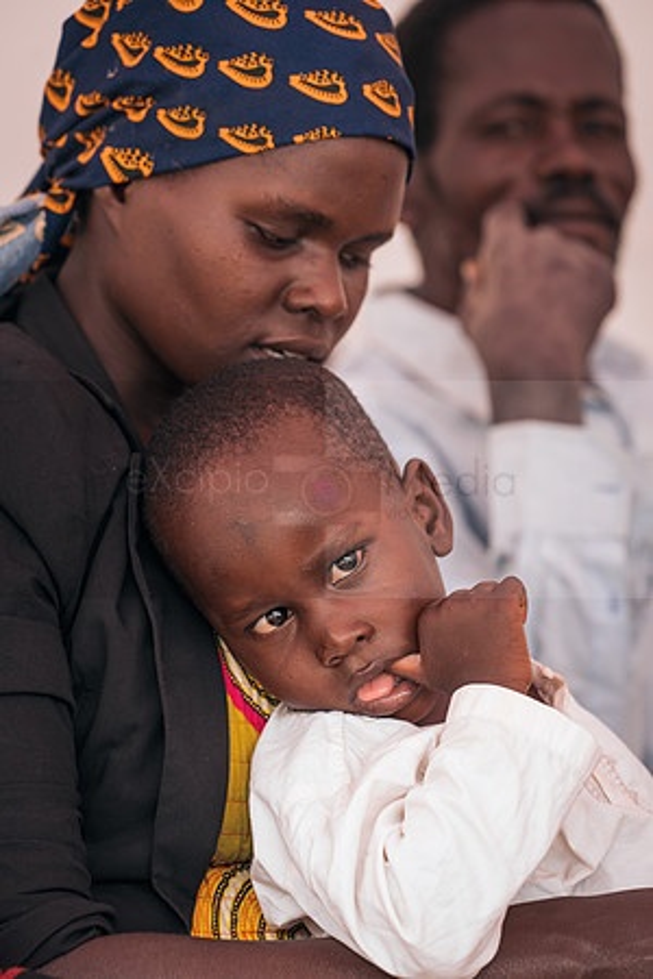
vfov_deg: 10.3
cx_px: 326
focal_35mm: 200
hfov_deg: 6.9
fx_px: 5441
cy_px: 490
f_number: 5
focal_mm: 200
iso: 400
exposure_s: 1/200
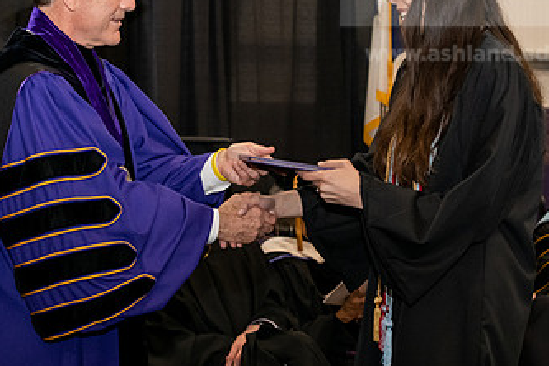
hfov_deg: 16.8
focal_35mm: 122
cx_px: 290
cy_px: 88
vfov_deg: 11.2
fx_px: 1860
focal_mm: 70
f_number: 5.6
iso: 2500
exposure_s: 1/200
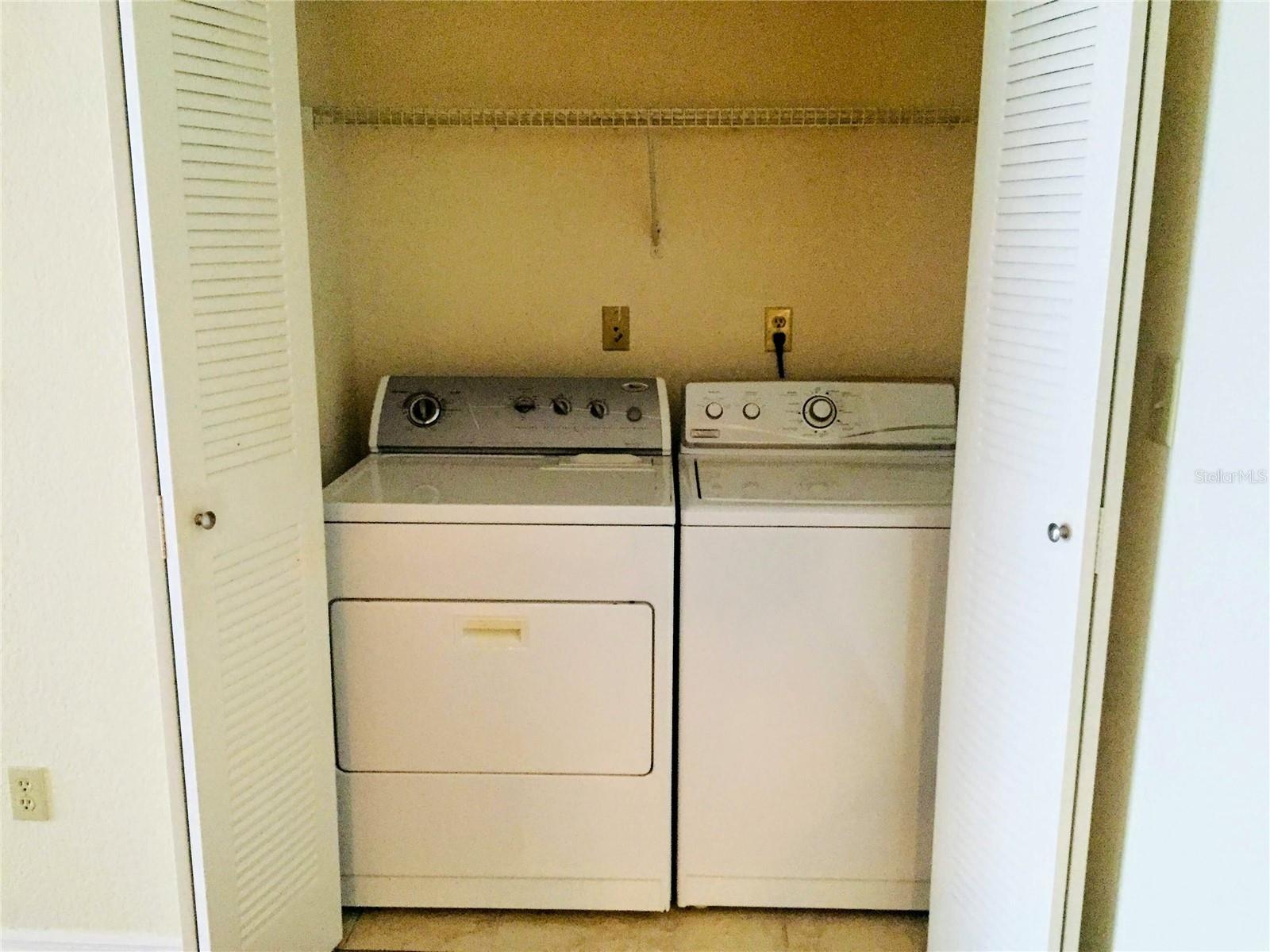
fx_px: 1064
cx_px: 635
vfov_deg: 48.2
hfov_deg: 61.7
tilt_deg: -12.5
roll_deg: -1.0
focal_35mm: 29
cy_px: 476
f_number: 2.2
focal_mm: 4.15
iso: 320
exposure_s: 1/15
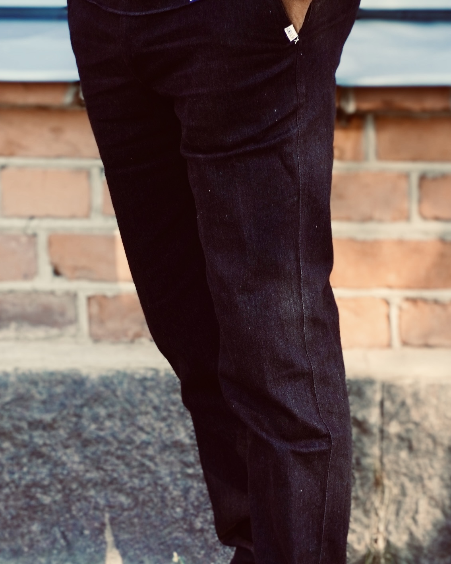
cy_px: 328
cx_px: 226
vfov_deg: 15.1
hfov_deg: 12.1
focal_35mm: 127
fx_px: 2119
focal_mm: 50
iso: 320
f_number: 5.6
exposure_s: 1/160
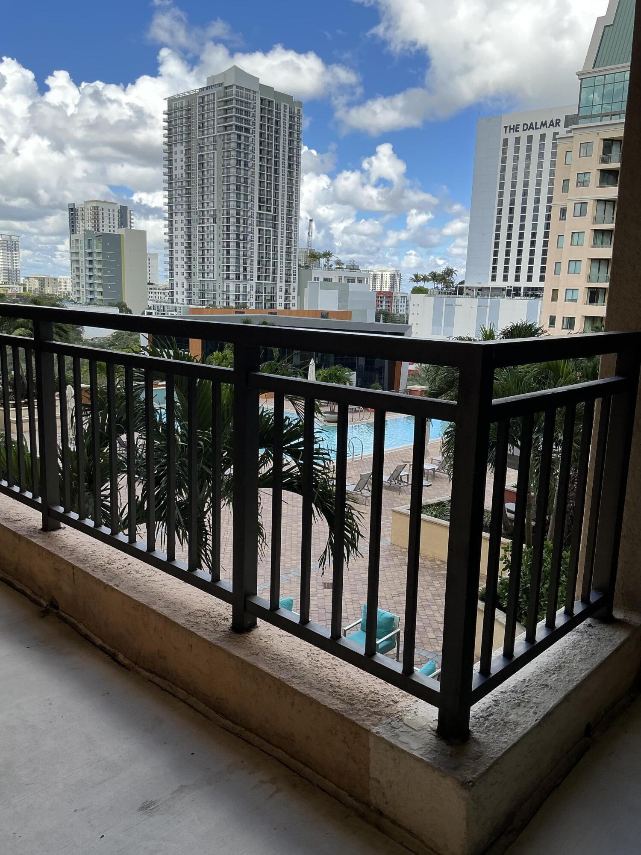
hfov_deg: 49.7
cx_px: 320
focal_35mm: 28
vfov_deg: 63.4
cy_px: 428
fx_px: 691
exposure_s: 1/978
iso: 25
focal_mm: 3
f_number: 1.8
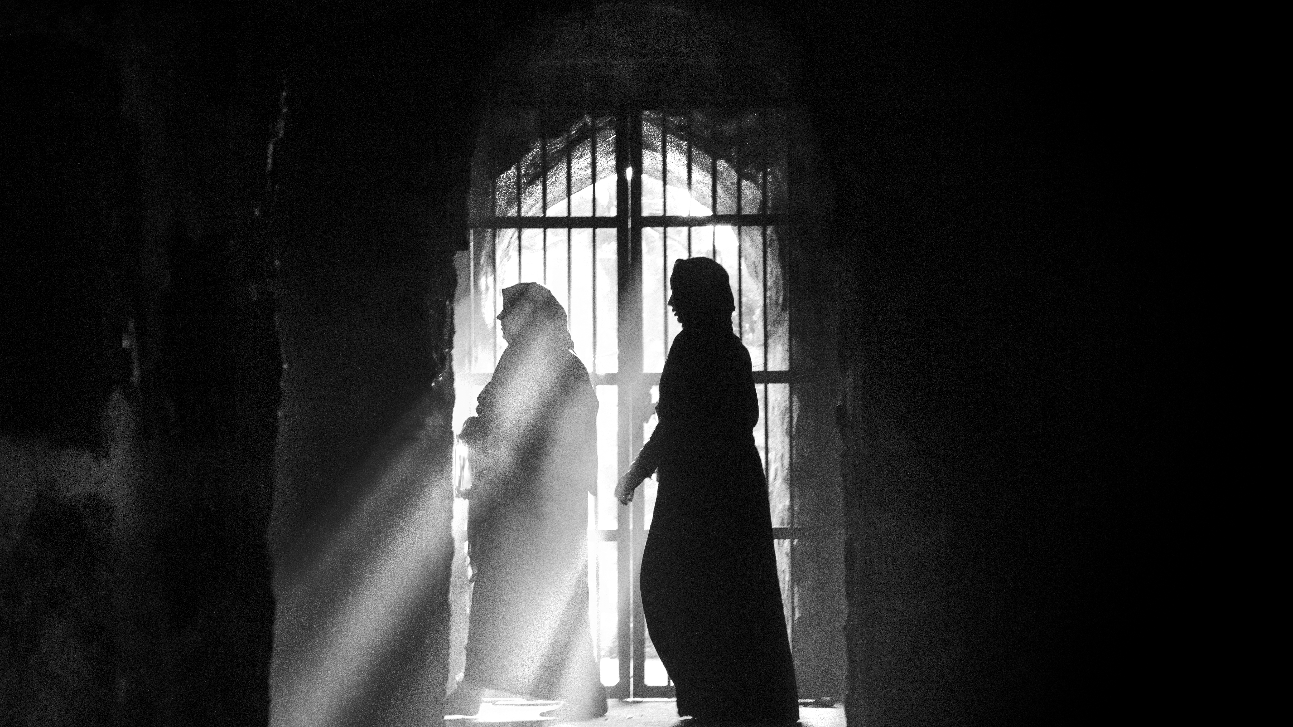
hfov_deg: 20.6
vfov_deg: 11.6
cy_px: 394
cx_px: 645
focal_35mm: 104
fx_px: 3566
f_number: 8
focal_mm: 66
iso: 2500
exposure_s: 1/80
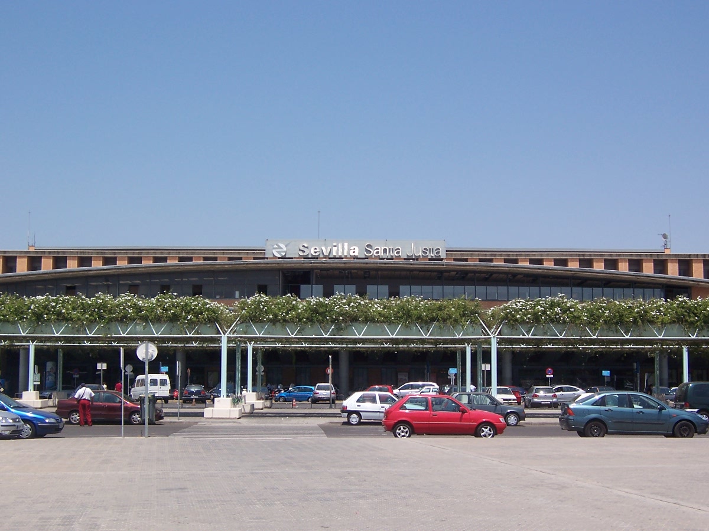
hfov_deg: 32.2
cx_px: 354
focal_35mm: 60
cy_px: 266
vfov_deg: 24.4
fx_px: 1229
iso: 80
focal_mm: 10
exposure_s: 1/750
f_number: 4.8
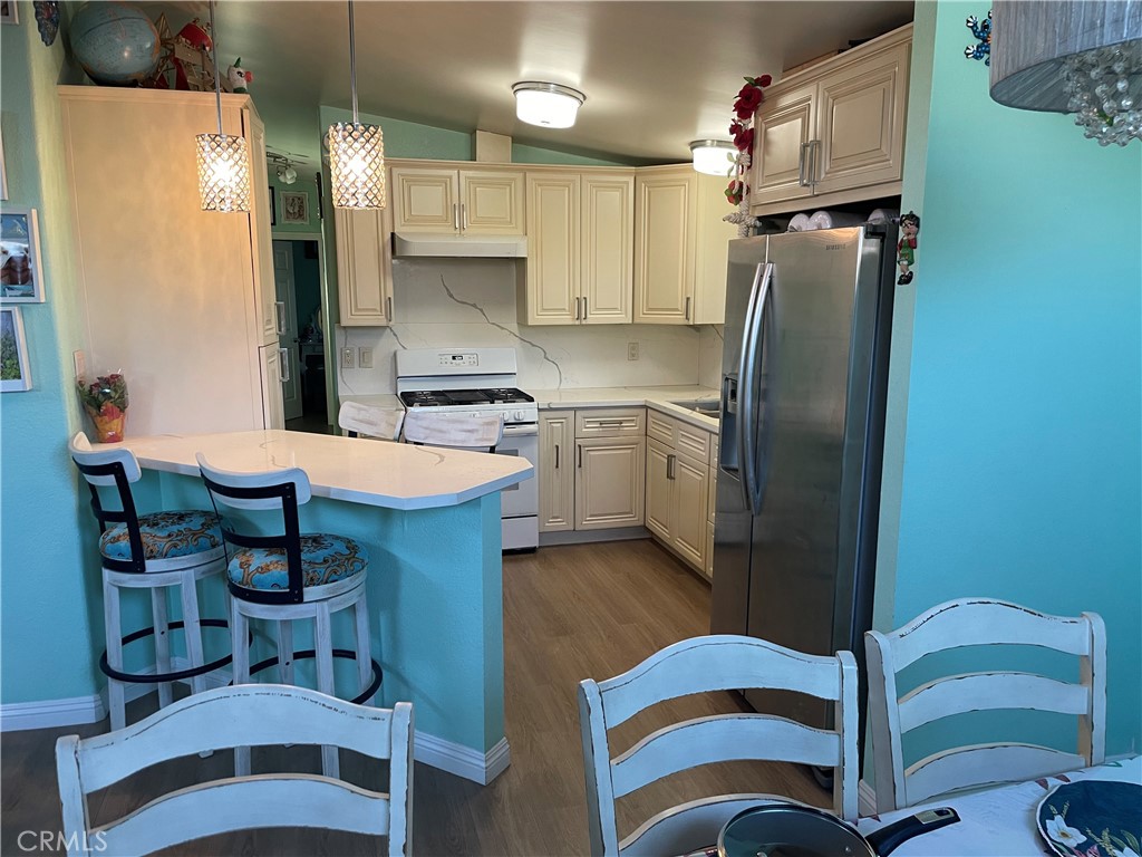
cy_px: 428
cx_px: 571
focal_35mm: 26
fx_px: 858
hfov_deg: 67.3
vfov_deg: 53.1
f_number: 1.6
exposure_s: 1/60
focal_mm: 4.2
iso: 125
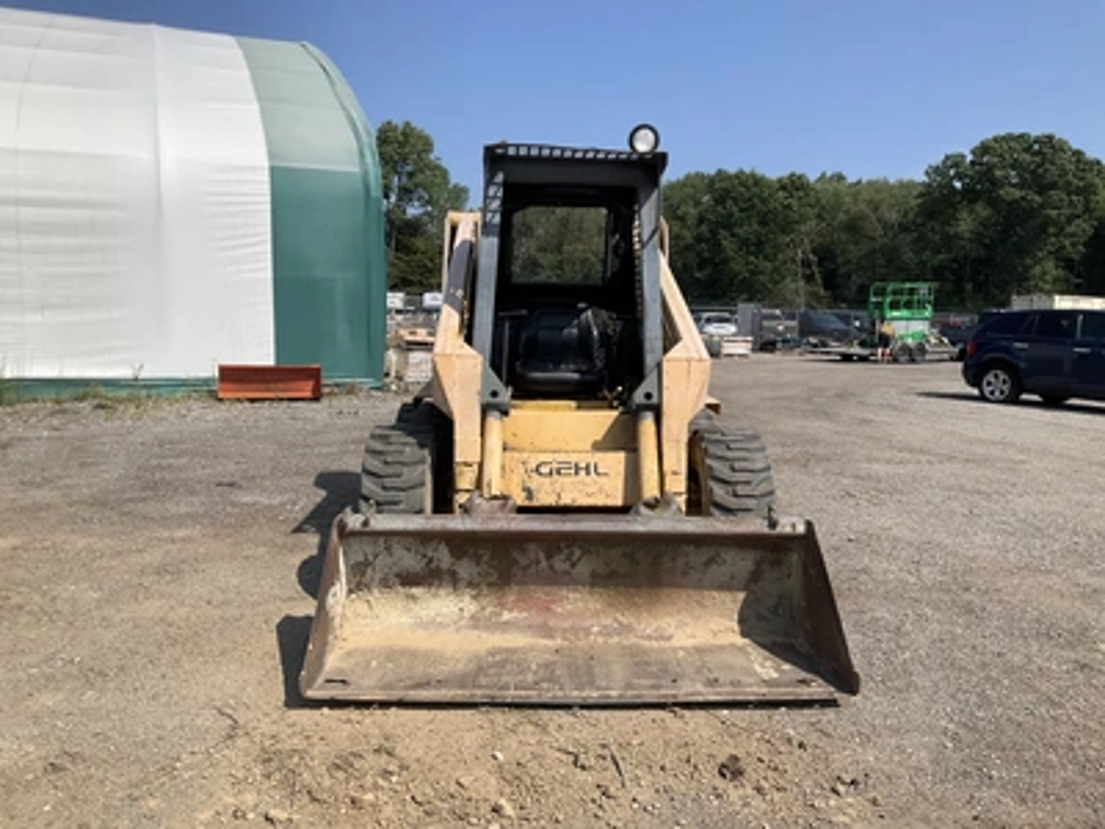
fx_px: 926
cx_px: 552
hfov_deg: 61.7
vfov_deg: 48.2
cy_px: 414
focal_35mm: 29
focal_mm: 3
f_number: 1.8
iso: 25
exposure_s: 1/2227
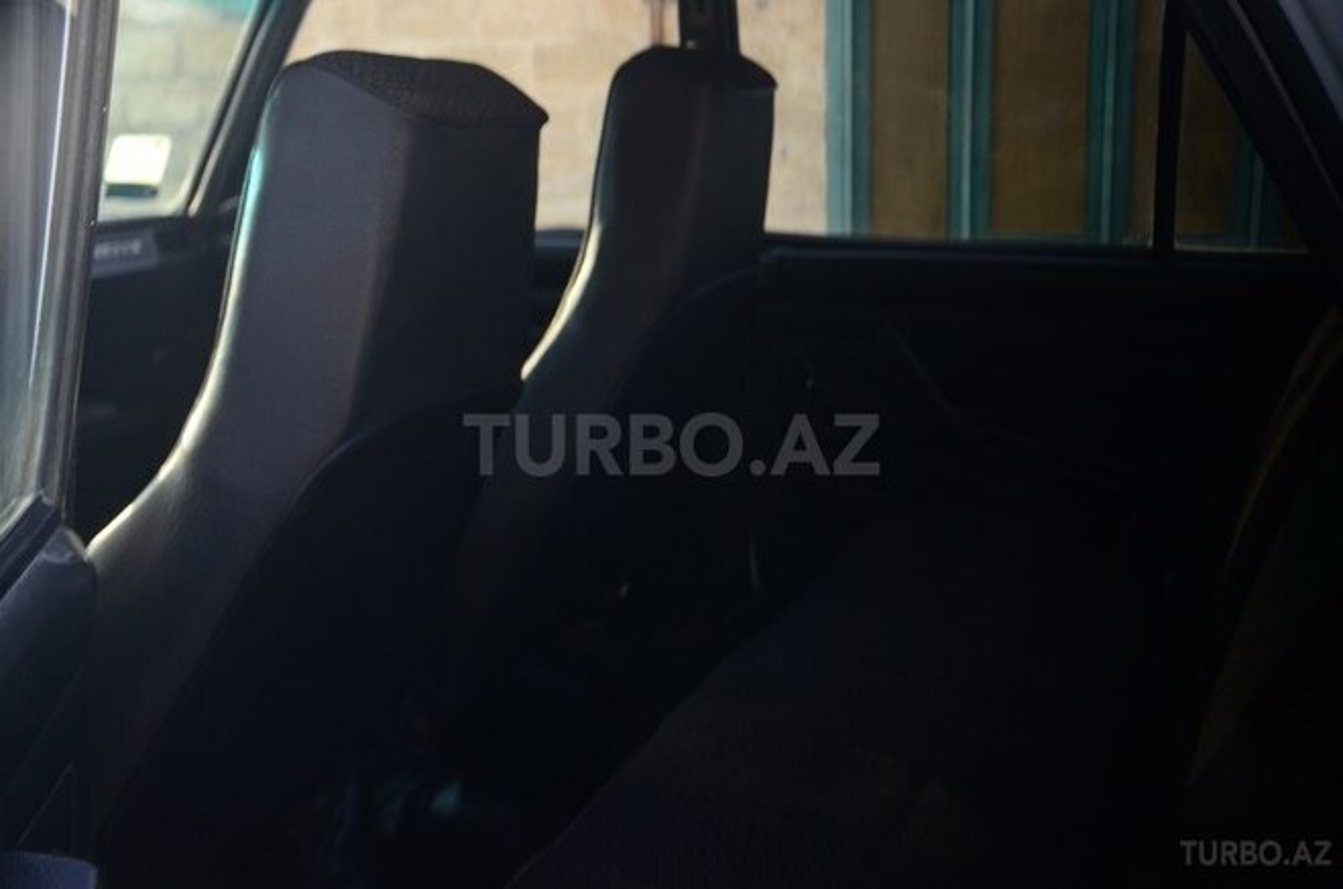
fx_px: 1675
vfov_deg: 29.7
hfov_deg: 43.7
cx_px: 672
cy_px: 444
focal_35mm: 45
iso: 1250
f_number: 10
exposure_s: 1/500
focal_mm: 30
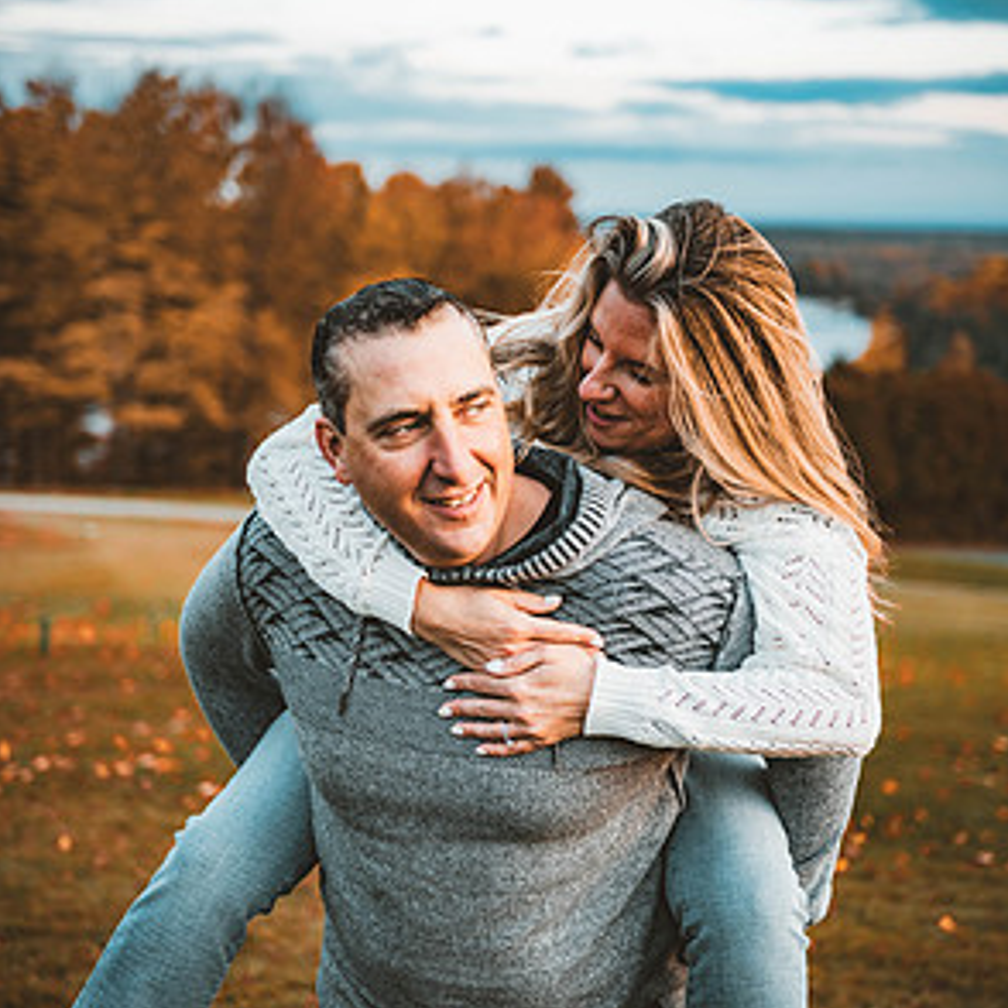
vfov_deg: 32.8
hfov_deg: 32.8
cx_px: 511
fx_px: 1713
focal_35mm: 52
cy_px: 463
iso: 1000
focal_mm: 40
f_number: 2
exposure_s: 1/640
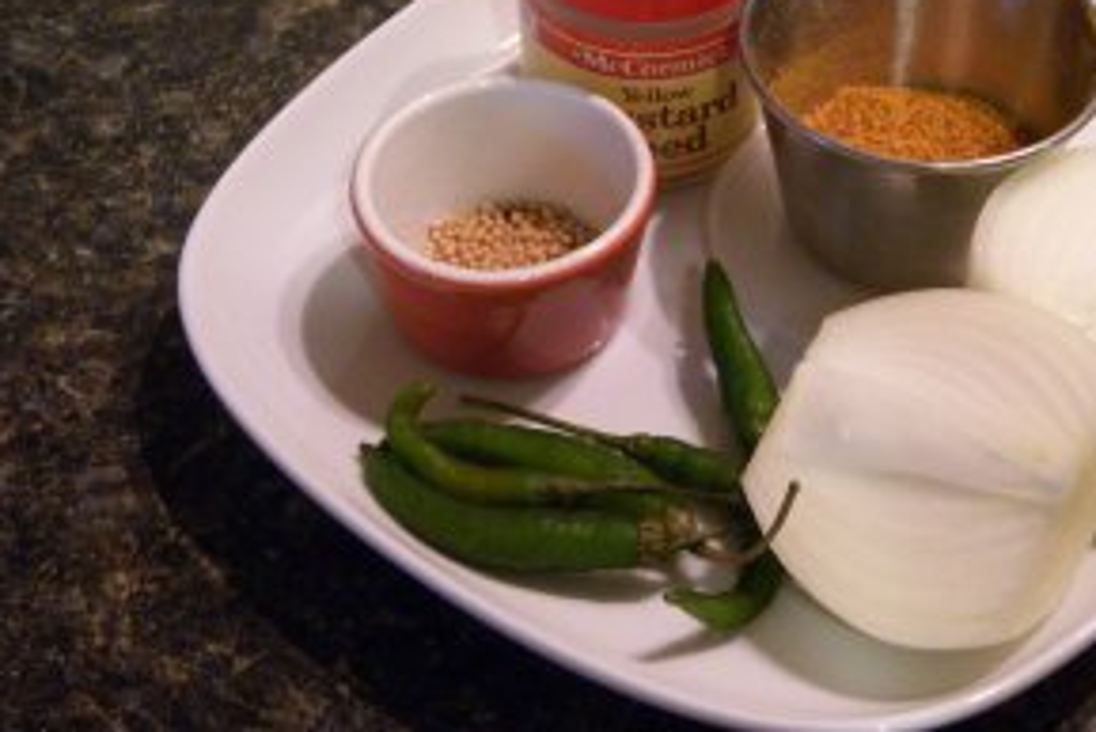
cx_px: 728
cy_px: 273
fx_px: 2498
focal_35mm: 82
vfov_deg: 16.6
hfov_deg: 24.6
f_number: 3.6
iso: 400
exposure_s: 1/8
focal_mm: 9.4
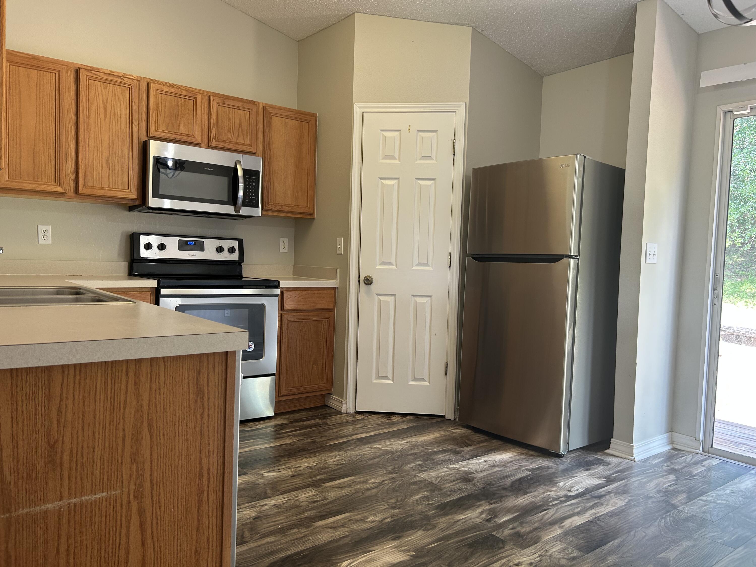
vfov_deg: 53.1
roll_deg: -1.6
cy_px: 284
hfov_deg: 67.3
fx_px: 568
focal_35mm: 26
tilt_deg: -2.3
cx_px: 378
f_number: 1.5
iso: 100
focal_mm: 5.7
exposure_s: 1/60
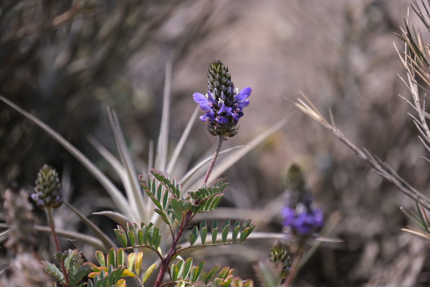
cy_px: 144
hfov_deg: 3.4
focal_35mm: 600
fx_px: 7167
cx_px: 215
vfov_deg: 2.3
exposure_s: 1/500
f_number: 5.6
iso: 200
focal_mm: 400
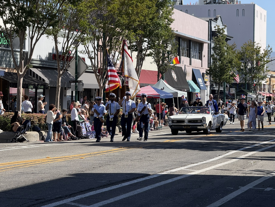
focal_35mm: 120
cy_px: 104
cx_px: 138
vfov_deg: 12.3
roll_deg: +0.0
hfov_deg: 16.4
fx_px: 953
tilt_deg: -0.1
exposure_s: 1/990
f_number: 2.8
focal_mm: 15.66
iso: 50
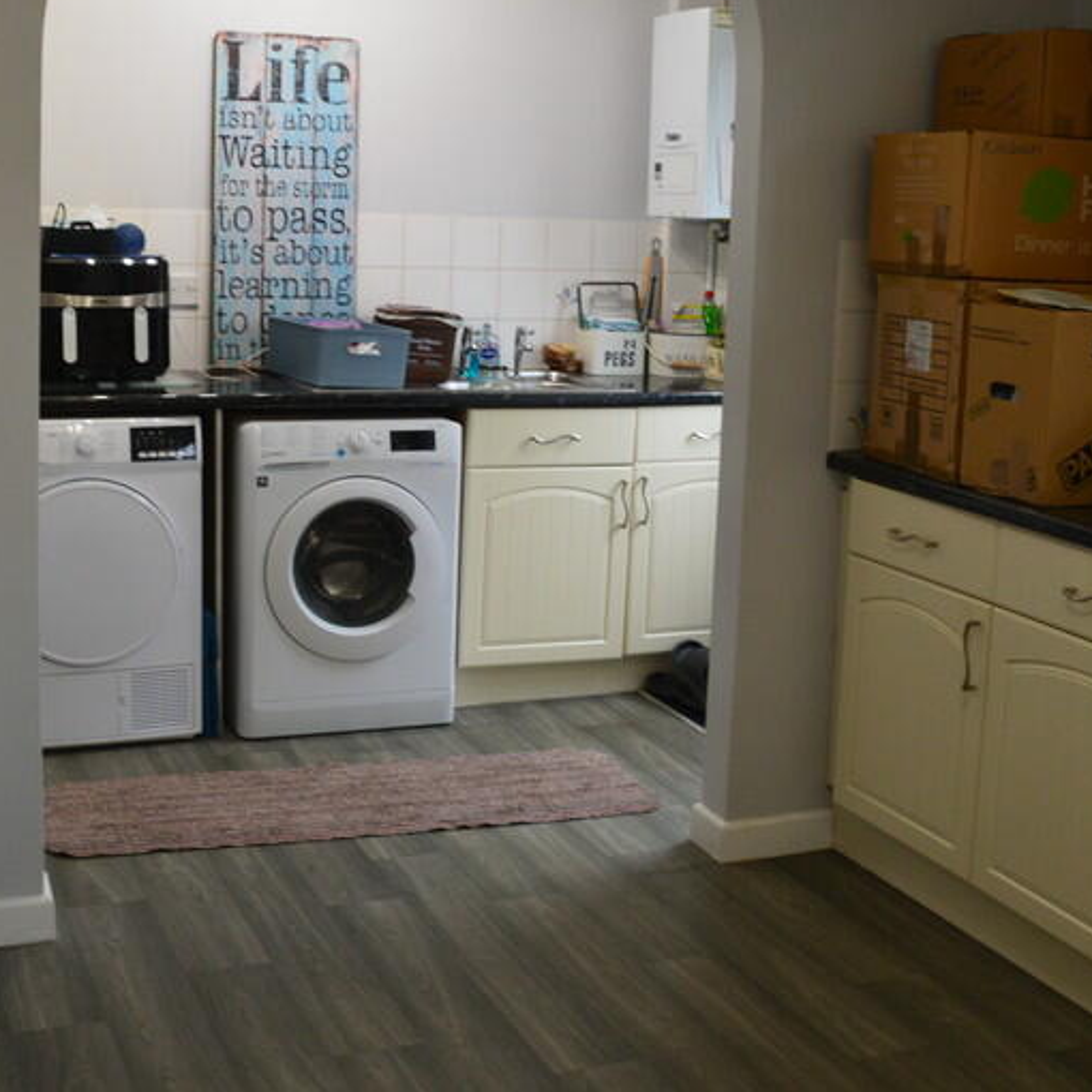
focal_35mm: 46
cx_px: 535
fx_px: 1642
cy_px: 421
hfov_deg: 36.8
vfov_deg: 36.6
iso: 500
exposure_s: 1/15
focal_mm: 18
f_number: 6.3
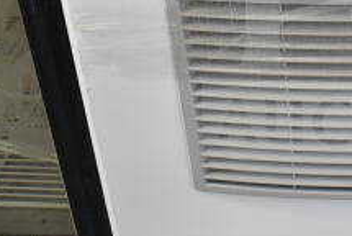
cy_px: 30
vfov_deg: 16.0
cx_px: 385
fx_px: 832
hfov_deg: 22.6
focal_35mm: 85
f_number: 3.8
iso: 1600
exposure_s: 1/40
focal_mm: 20
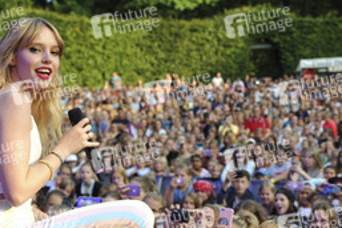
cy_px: 189
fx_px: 665
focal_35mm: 70
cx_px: 142
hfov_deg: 28.8
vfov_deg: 19.2
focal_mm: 40
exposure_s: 1/400
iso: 200
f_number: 3.5
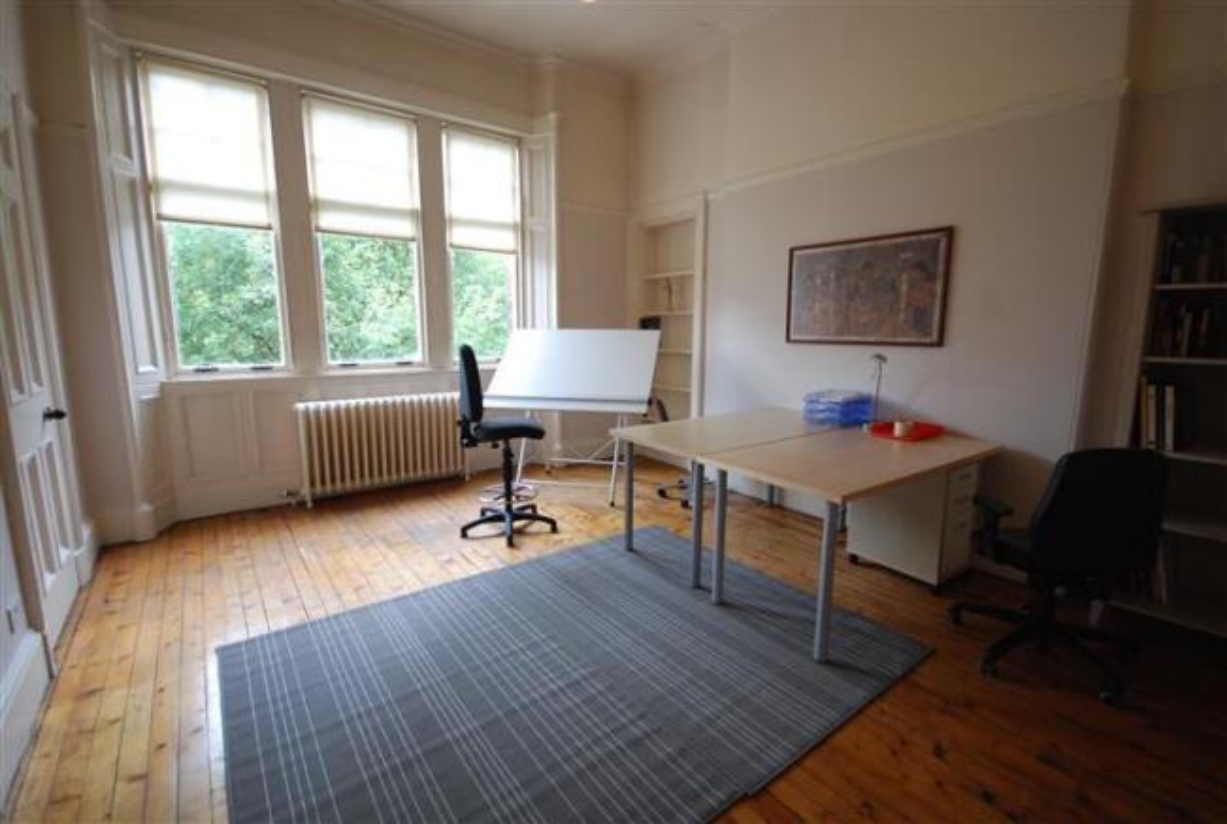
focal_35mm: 15
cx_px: 614
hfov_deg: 100.3
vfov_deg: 77.6
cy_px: 412
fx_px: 512
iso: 800
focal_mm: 10
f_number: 4.5
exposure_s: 1/80
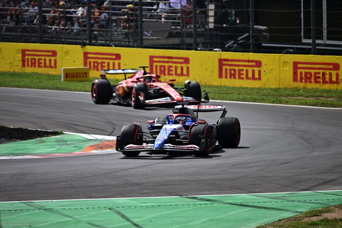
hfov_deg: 5.2
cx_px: 171
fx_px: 3800
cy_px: 114
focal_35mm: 400
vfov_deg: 3.4
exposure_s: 1/2000
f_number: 4.5
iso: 250
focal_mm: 400
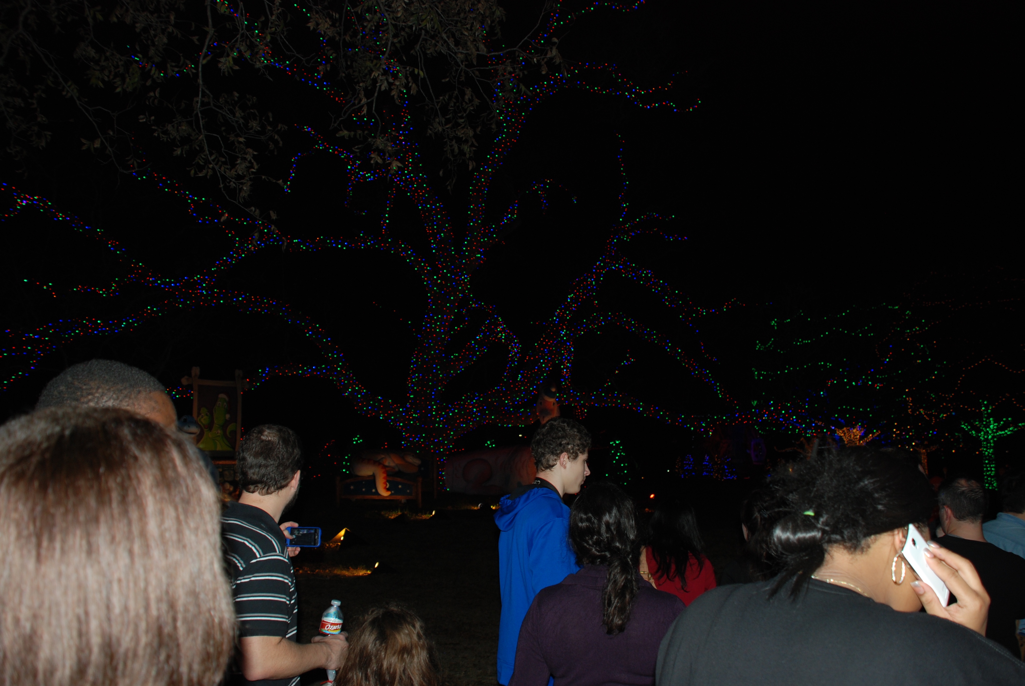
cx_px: 512
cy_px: 343
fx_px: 855
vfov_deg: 43.7
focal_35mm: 30
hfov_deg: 61.9
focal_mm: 20
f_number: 3.8
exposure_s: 1/60
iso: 200
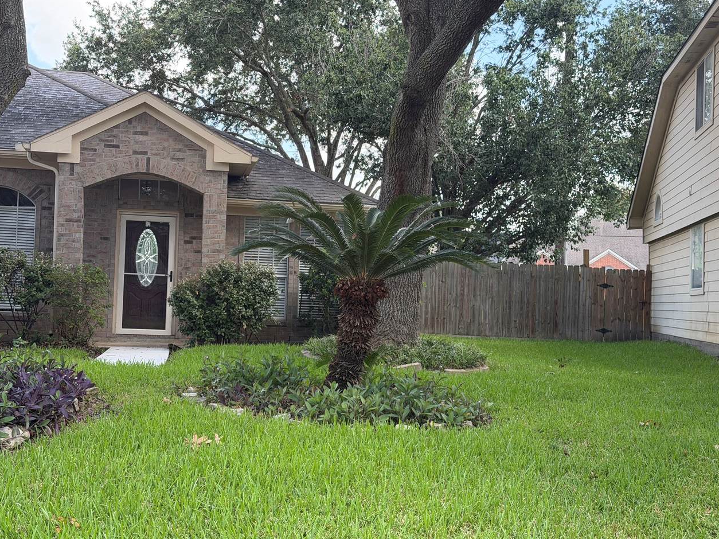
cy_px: 273
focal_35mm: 49
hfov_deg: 38.9
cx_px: 353
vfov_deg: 29.7
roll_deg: -1.3
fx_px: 1018
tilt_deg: +1.3
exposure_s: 1/534
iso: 100
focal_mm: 6.76
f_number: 1.78
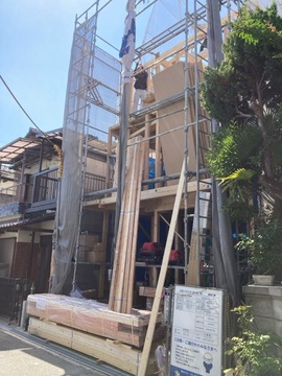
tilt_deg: +14.8
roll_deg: -1.1
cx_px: 141
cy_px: 188
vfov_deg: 63.4
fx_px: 304
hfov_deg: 49.7
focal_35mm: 28
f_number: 1.8
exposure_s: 1/1080
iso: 20
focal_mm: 3.99
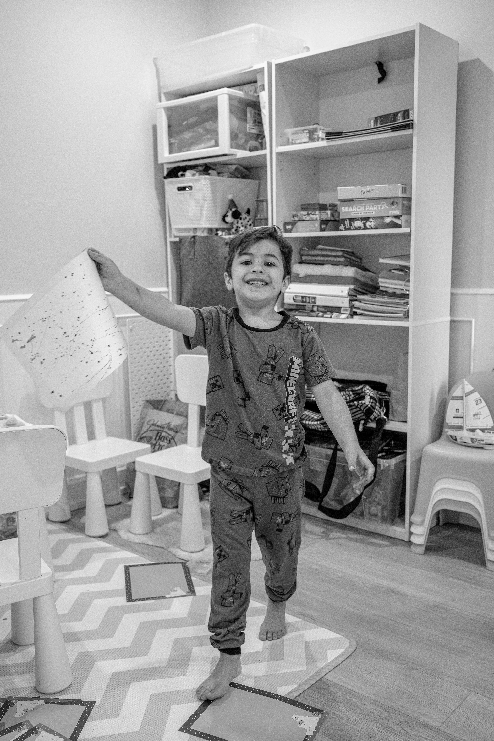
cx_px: 247
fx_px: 720
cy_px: 370
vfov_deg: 54.4
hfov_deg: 37.9
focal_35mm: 35
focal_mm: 35
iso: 1600
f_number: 4
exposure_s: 1/100
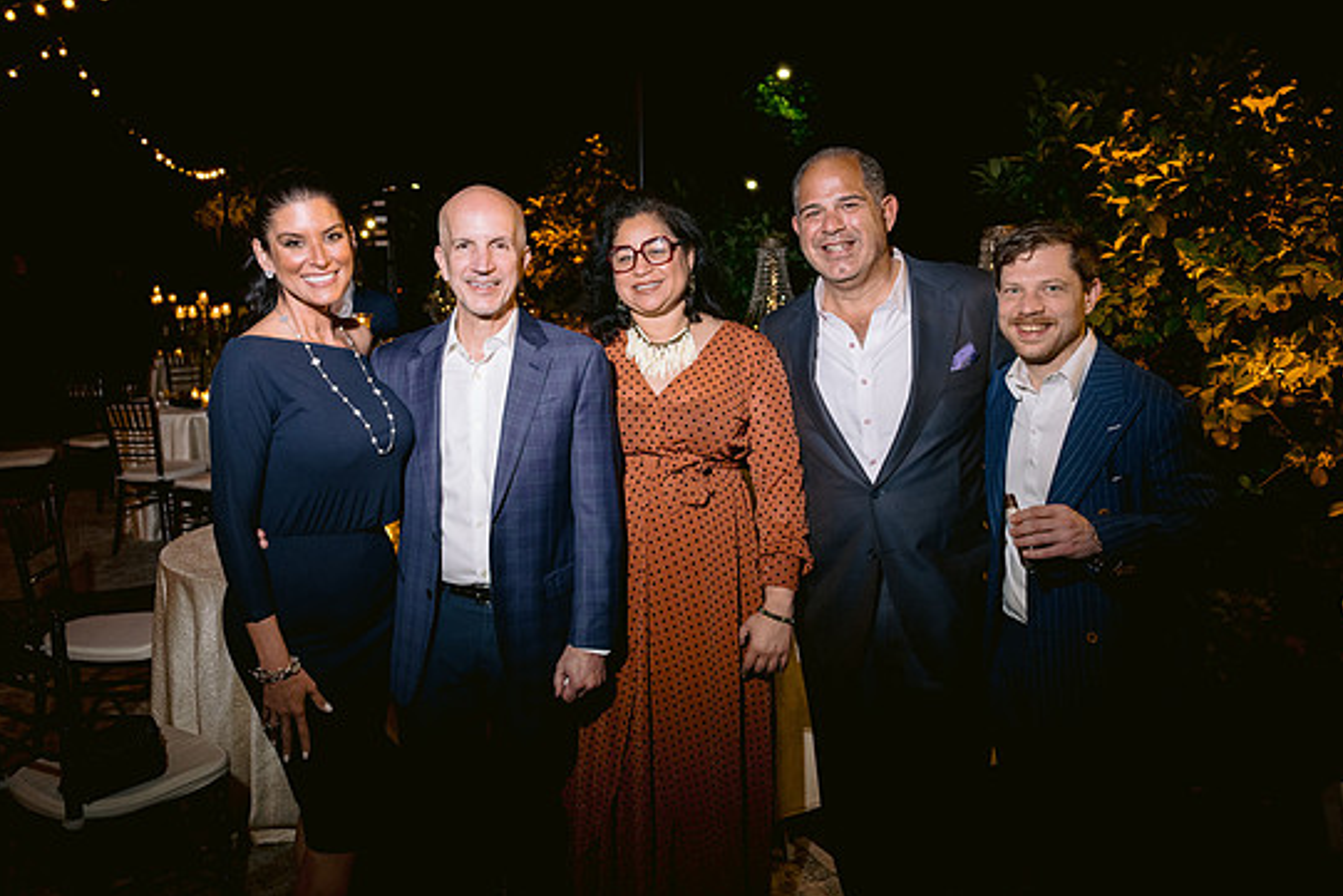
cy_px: 433
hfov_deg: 61.9
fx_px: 1119
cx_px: 631
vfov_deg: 43.6
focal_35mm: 30
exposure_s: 1/80
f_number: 4
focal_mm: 28
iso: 800
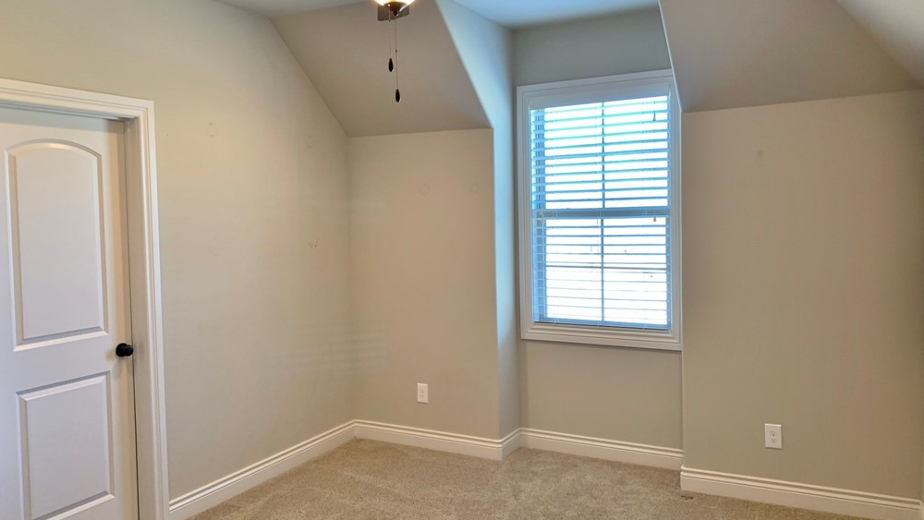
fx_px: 711
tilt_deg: +0.2
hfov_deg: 66.1
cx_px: 464
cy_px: 240
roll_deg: +1.6
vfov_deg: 40.2
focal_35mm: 29
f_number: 1.8
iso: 160
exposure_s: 1/60
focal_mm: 4.25
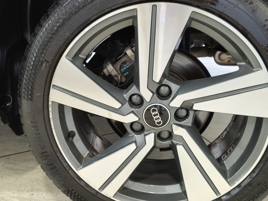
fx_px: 302
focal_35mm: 39
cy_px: 86
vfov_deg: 36.7
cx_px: 127
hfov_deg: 47.8
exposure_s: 1/33.3
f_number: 1.7
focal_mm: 5.35
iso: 1250
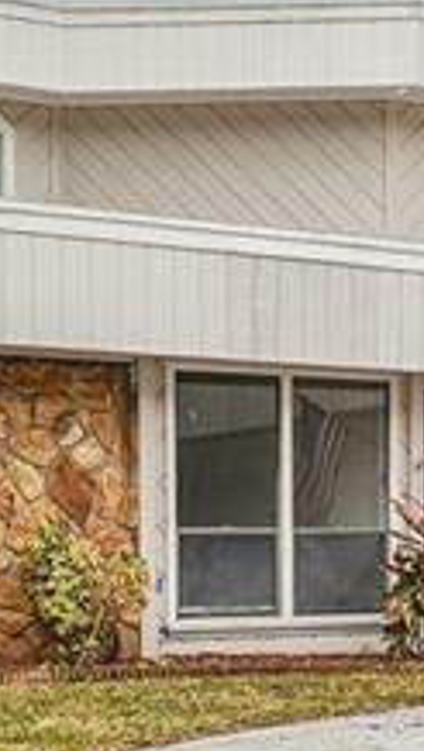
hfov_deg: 10.7
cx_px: 596
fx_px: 2203
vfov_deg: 19.3
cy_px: 541
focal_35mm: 110
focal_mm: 15
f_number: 8
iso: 100
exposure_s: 1/60
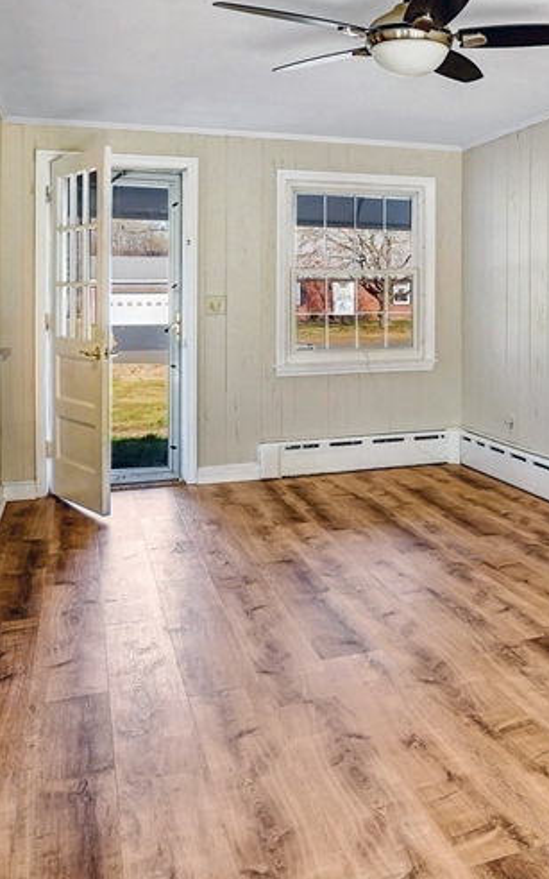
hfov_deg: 34.8
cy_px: 373
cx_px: 513
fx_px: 814
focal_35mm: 34
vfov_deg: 56.5
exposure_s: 1/200
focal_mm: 16
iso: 800
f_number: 8
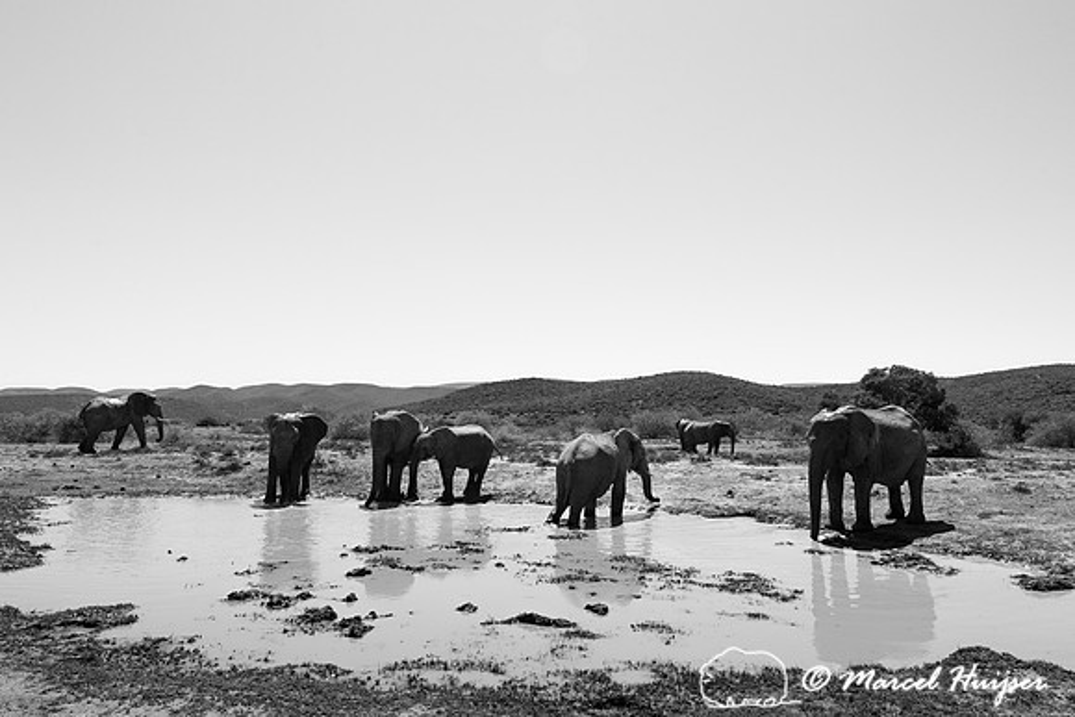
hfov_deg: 66.2
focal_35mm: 28
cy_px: 331
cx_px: 568
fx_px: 823
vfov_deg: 47.0
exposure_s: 1/2000
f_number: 11
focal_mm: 24
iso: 640
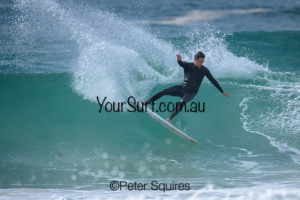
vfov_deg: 1.7
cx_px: 150
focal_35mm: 800
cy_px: 100
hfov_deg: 2.6
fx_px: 6668
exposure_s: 1/2000
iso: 360
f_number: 6.3
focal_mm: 800
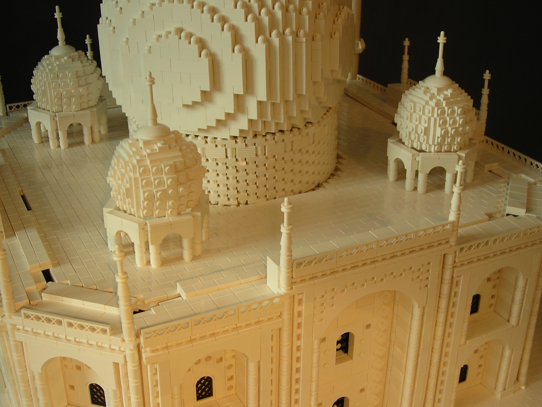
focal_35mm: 50
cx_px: 281
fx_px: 783
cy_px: 205
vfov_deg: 29.1
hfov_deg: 38.2
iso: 50
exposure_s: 1/39.4
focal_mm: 7.8
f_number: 3.4
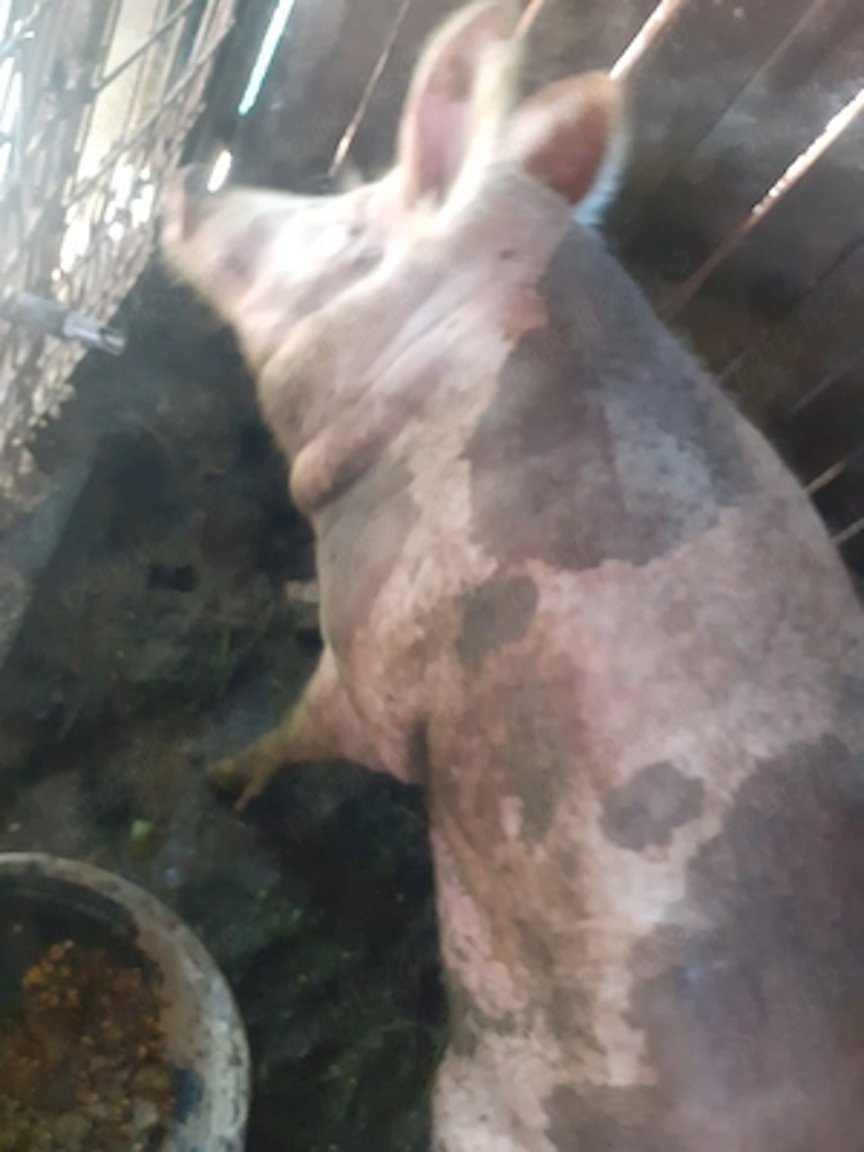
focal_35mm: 27
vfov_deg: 65.3
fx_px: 899
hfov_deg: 51.4
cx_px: 432
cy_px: 576
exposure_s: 1/25
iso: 250
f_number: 1.9
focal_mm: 3.6
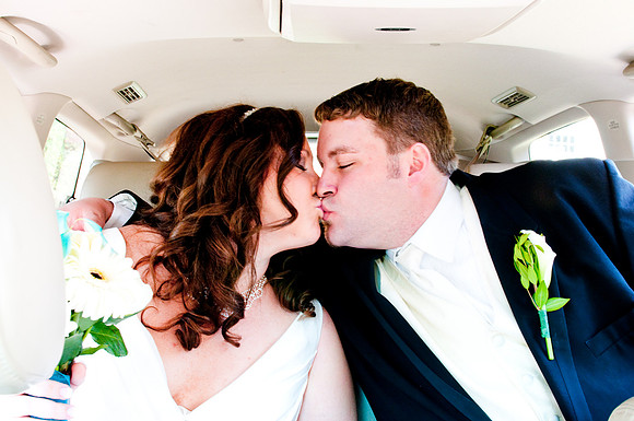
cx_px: 317
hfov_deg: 53.2
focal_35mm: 36
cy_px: 210
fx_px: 633
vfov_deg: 36.8
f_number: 10
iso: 200
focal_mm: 24
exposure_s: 1/13
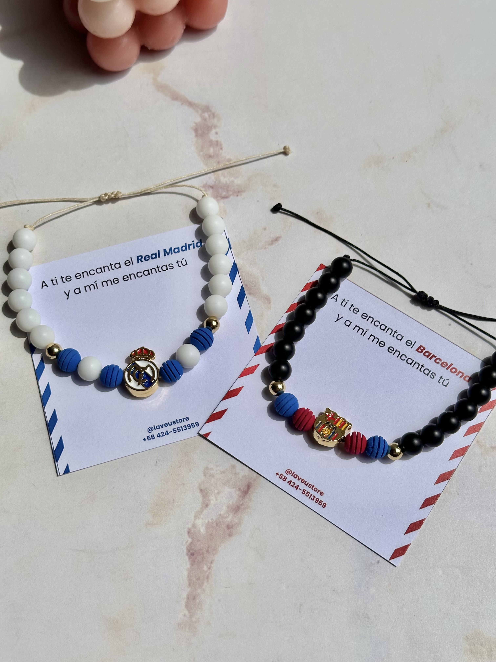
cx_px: 248
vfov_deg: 39.7
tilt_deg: -68.9
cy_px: 331
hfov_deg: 30.3
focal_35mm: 48
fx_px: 917
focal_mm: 6.86
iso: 64
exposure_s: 1/8929
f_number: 1.78
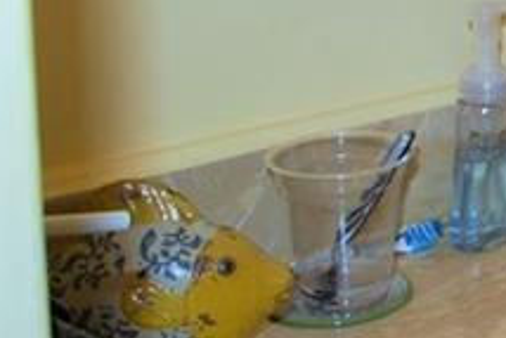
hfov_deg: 13.9
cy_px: -196
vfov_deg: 11.4
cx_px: 1125
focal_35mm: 115
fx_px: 1617
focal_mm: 16
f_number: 4
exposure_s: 1/60
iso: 200
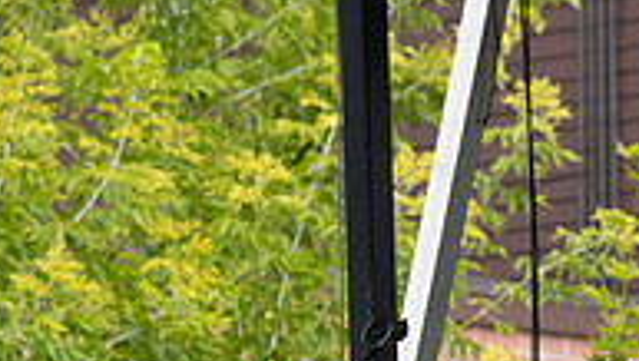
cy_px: 624
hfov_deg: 5.7
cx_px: 616
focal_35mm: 378
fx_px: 6411
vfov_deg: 3.2
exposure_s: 1/2000
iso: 1250
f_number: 6.3
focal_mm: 120
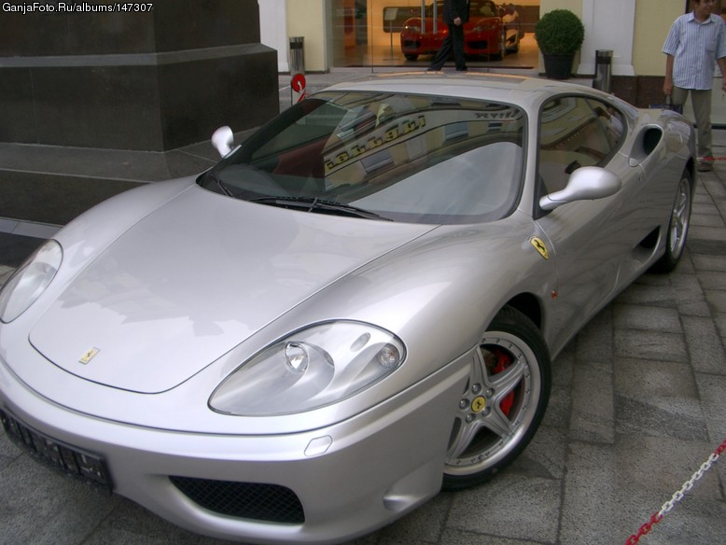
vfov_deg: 40.7
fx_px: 734
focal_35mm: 35
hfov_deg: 52.6
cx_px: 363
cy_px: 272
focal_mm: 5.8
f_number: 2.6
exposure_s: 1/500
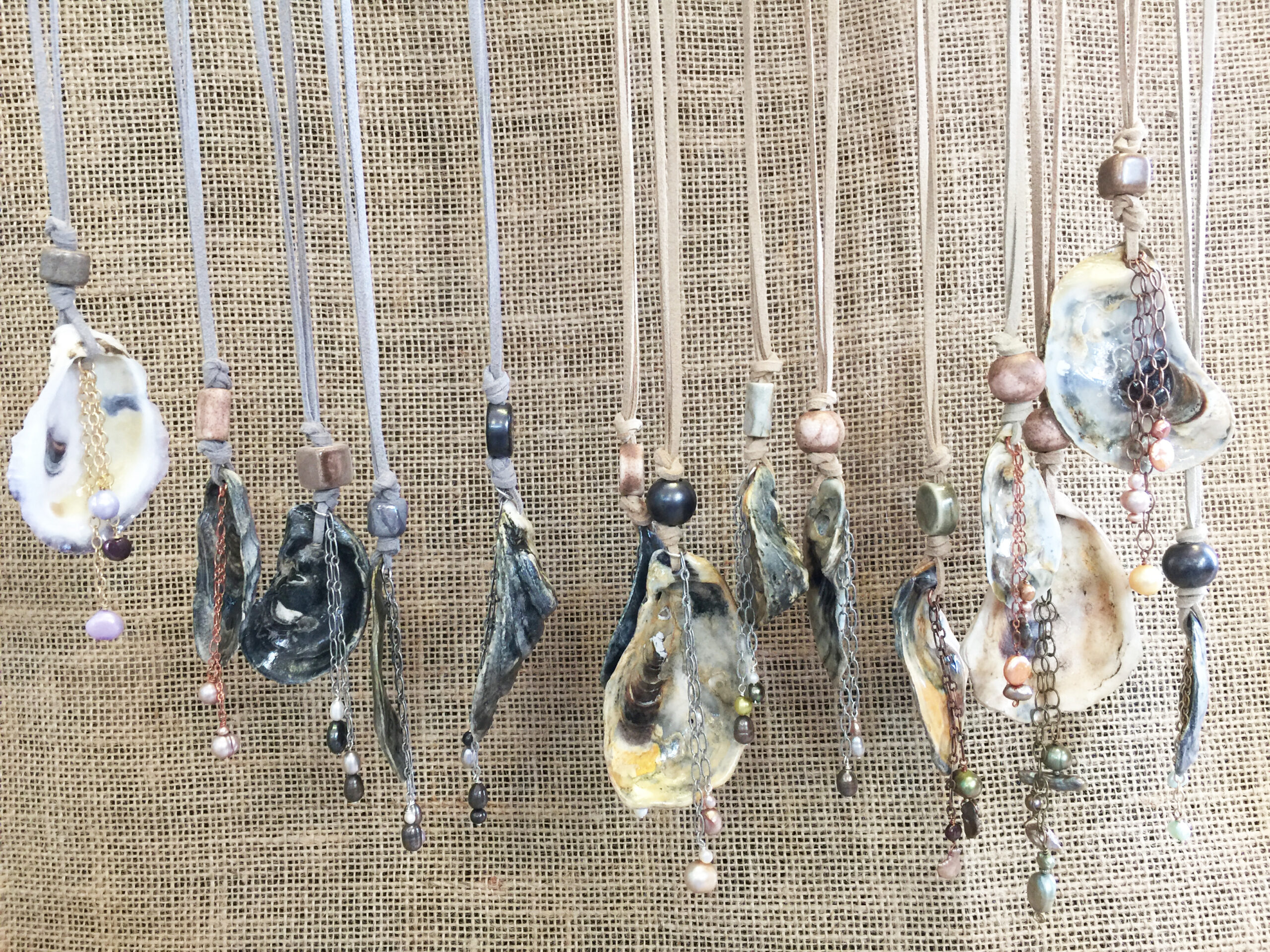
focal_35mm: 29
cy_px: 476
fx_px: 1064
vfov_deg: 48.2
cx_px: 635
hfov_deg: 61.7
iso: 50
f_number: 2.2
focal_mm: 4.15
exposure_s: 1/15
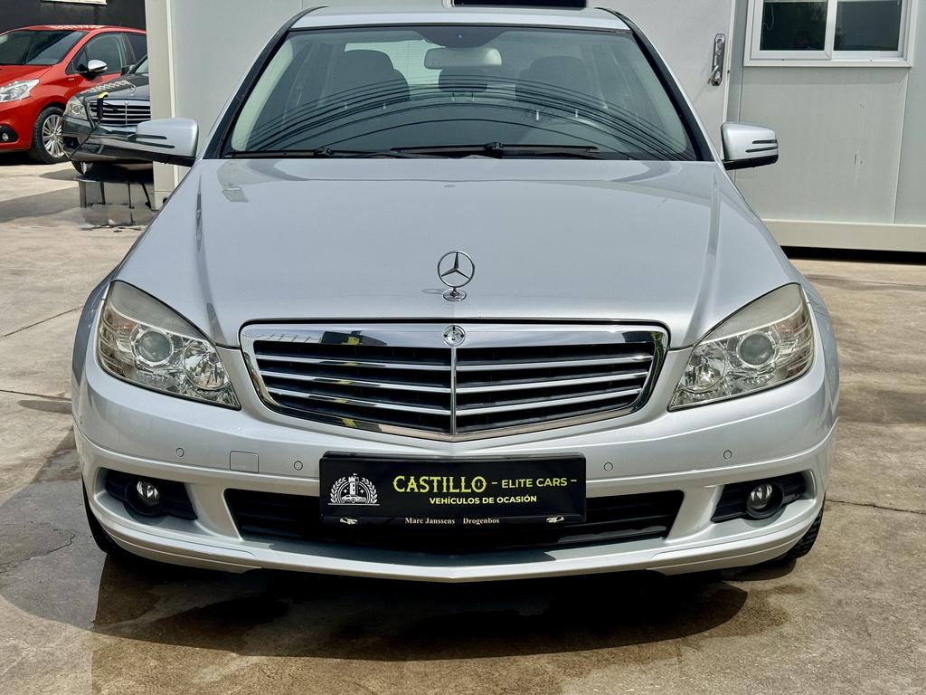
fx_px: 1284
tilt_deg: -12.7
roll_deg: -1.0
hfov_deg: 39.7
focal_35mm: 48
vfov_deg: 30.3
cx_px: 463
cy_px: 348
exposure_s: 1/9009
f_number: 1.78
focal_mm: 6.76
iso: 80
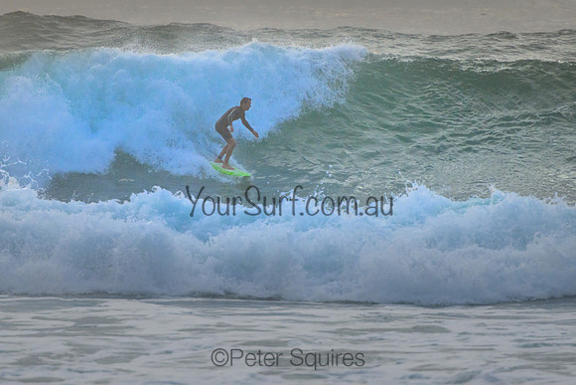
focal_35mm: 550
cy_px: 123
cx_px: 258
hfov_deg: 3.7
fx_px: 8798
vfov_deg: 2.5
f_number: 5.6
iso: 1100
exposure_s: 1/2000
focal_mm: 400
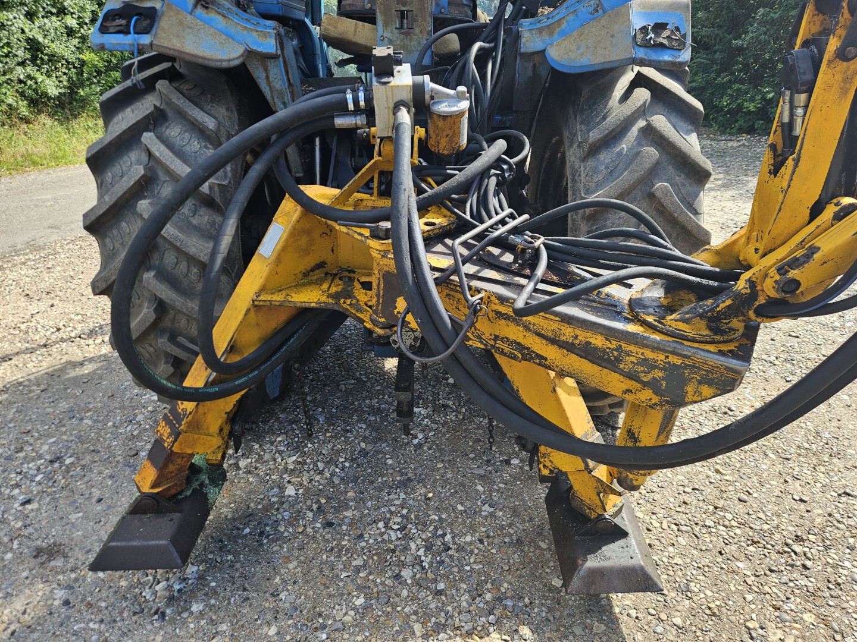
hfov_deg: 73.9
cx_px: 428
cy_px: 321
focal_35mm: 23
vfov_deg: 58.9
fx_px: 569
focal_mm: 5.4
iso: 25
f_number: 1.8
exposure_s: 1/243
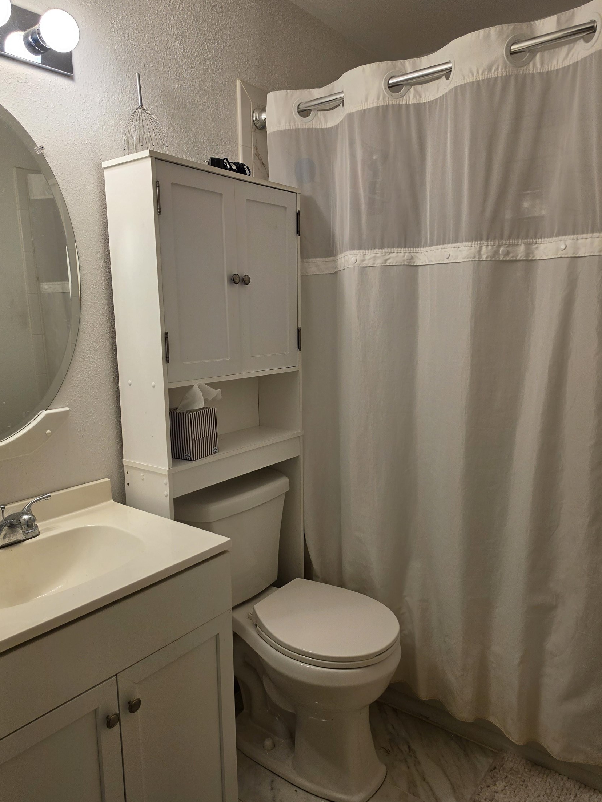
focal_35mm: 24
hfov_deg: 56.8
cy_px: 405
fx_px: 557
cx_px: 290
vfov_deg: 71.6
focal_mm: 6.5
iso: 40
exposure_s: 1/120
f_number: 1.4
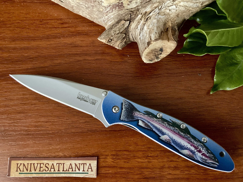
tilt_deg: -80.2
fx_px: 197
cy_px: 91
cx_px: 122
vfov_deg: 49.7
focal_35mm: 28
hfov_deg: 63.4
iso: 640
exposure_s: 1/21
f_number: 1.8
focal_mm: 3.99
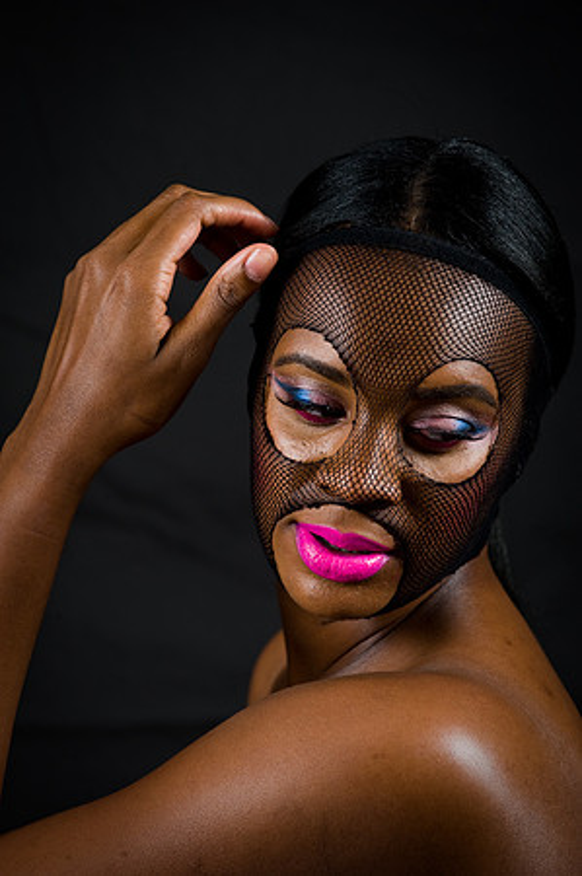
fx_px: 4861
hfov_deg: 6.9
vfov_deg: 10.3
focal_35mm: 200
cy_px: 438
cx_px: 291
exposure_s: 1/125
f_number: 5.6
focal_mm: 200
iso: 200
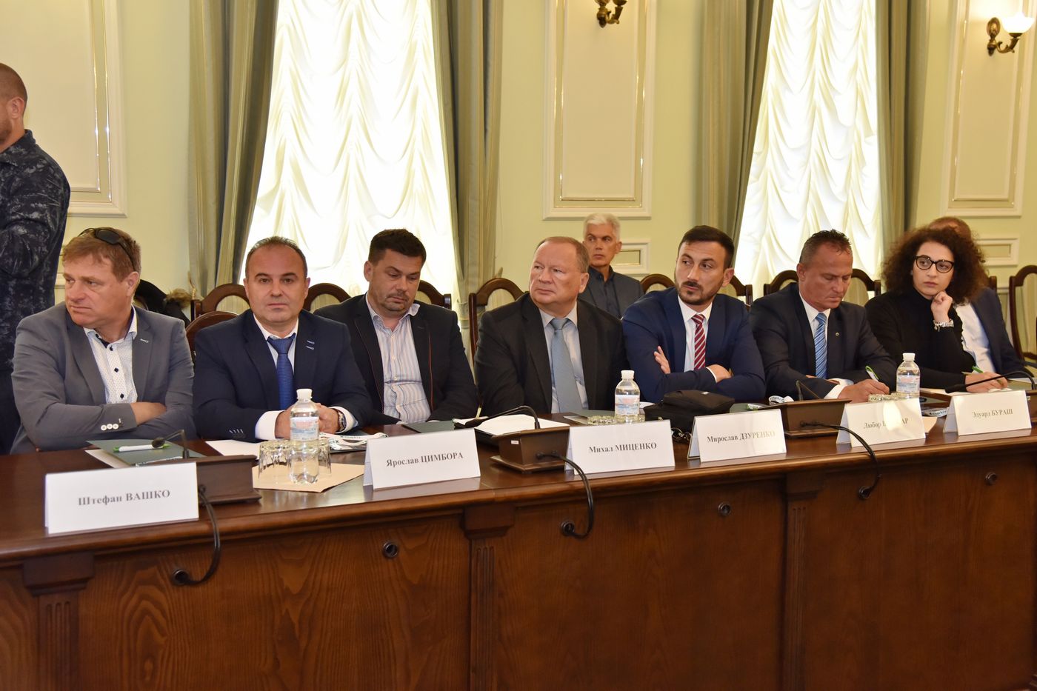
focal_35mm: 40
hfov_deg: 48.5
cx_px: 518
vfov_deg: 33.4
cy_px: 346
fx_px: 1152
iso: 1600
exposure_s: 1/200
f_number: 4
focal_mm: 40
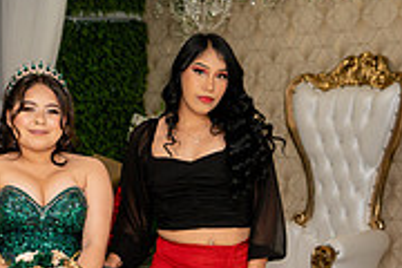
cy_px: 327
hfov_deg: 17.0
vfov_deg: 11.3
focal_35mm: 119
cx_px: 40
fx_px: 1329
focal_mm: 37
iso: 800
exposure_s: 1/250
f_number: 2.8
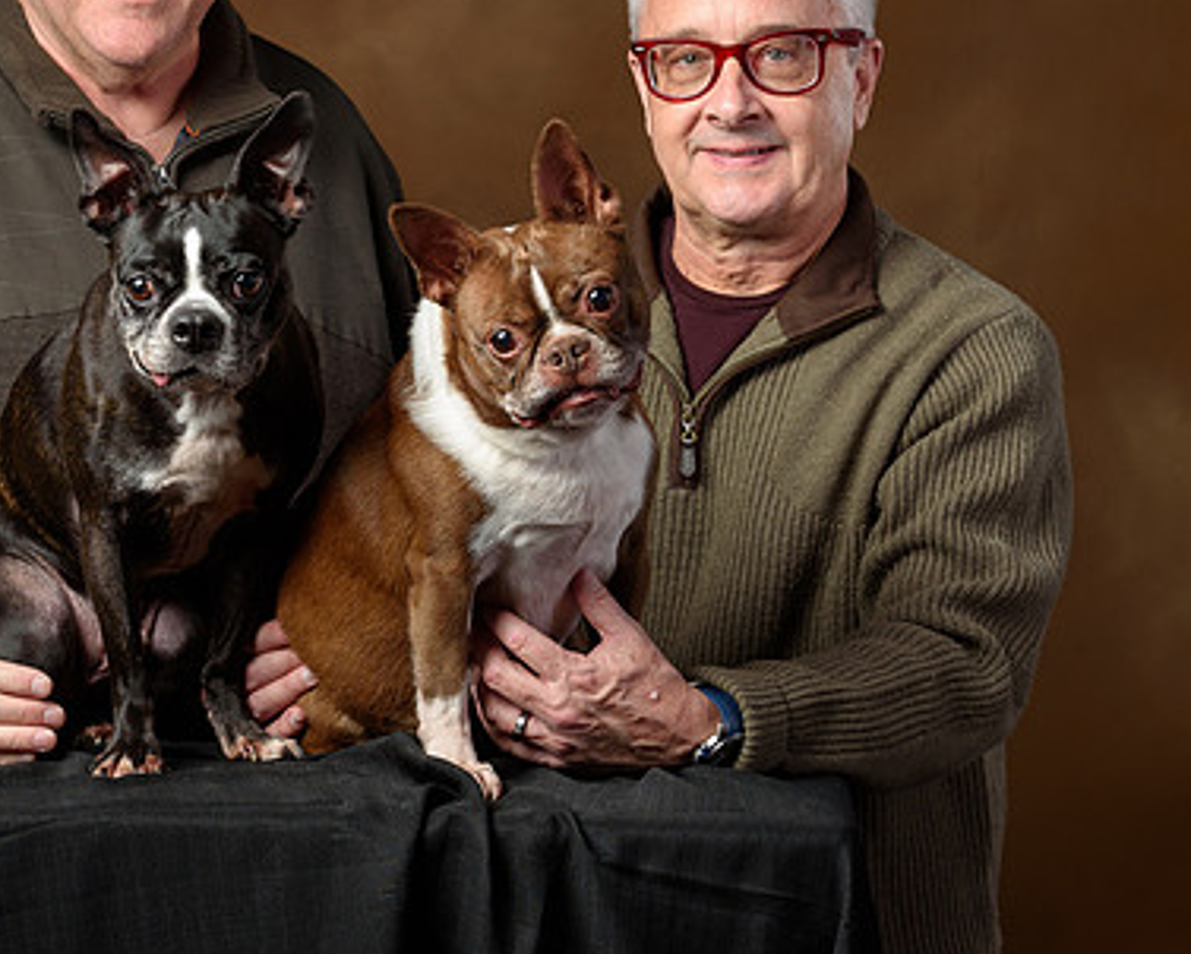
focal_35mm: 131
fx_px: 4620
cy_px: 284
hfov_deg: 14.6
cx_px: 342
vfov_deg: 11.8
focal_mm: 78
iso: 200
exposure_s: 1/125
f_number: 10
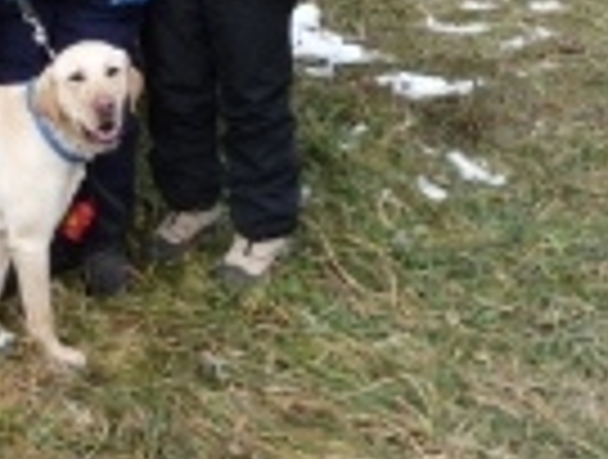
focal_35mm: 80
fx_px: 1409
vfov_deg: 17.2
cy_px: -176
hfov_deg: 23.8
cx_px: 77
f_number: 3.3
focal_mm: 4.7
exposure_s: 1/320
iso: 100
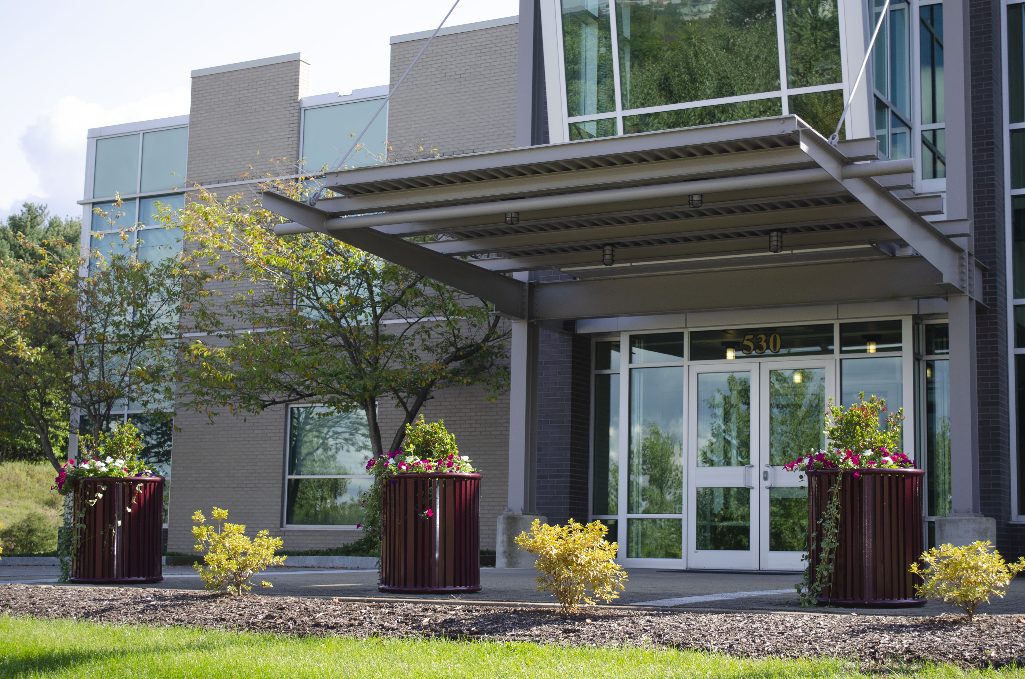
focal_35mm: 54
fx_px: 1534
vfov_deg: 24.9
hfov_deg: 36.9
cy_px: 340
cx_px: 512
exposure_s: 1/200
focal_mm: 36
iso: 100
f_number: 5.3
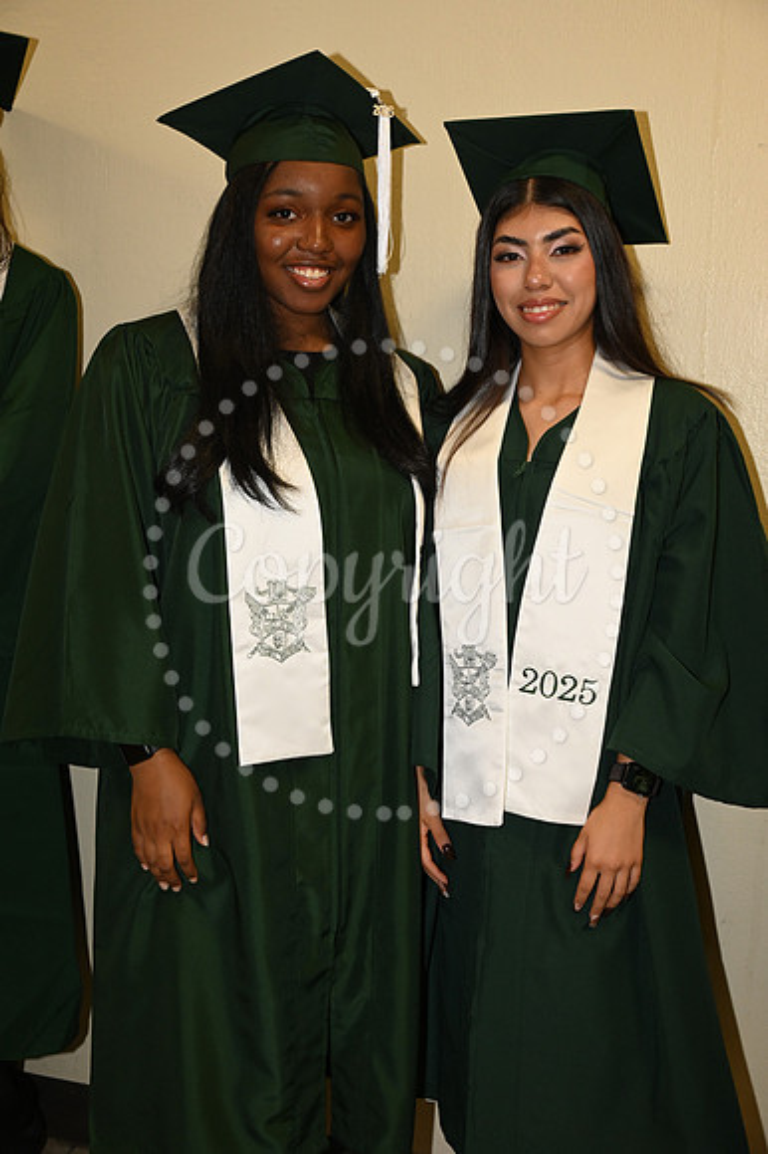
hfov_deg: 29.2
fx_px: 1474
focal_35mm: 46
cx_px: 384
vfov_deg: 42.8
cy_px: 577
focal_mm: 46
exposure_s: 1/60
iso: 1600
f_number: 5.6
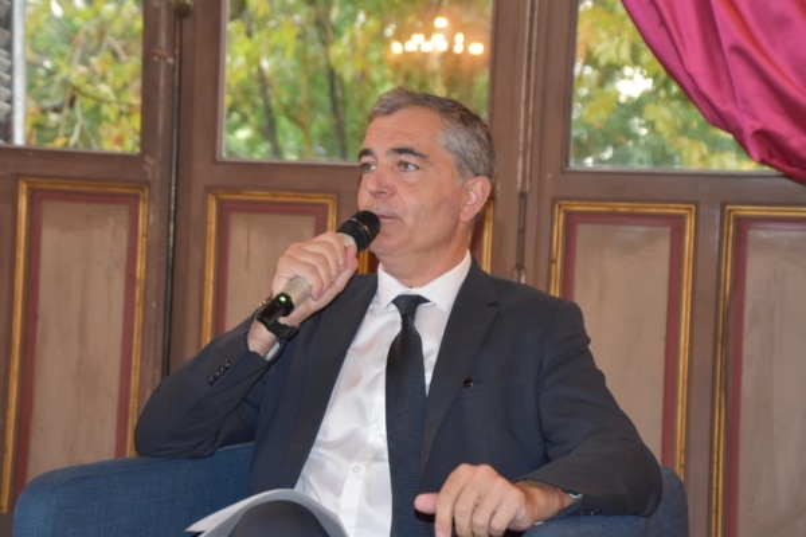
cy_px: 268
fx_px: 1948
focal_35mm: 87
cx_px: 403
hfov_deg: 23.4
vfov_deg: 15.7
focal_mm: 58
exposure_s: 1/60
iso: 1600
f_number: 4.8
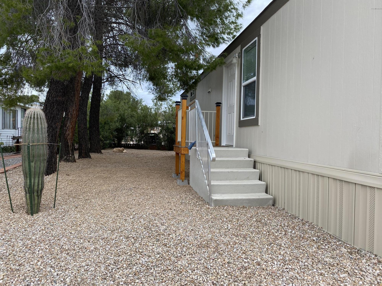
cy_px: 143
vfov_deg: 53.1
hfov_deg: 67.3
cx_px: 191
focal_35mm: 26
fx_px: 287
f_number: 1.8
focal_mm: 4.25
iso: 32
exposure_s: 1/147
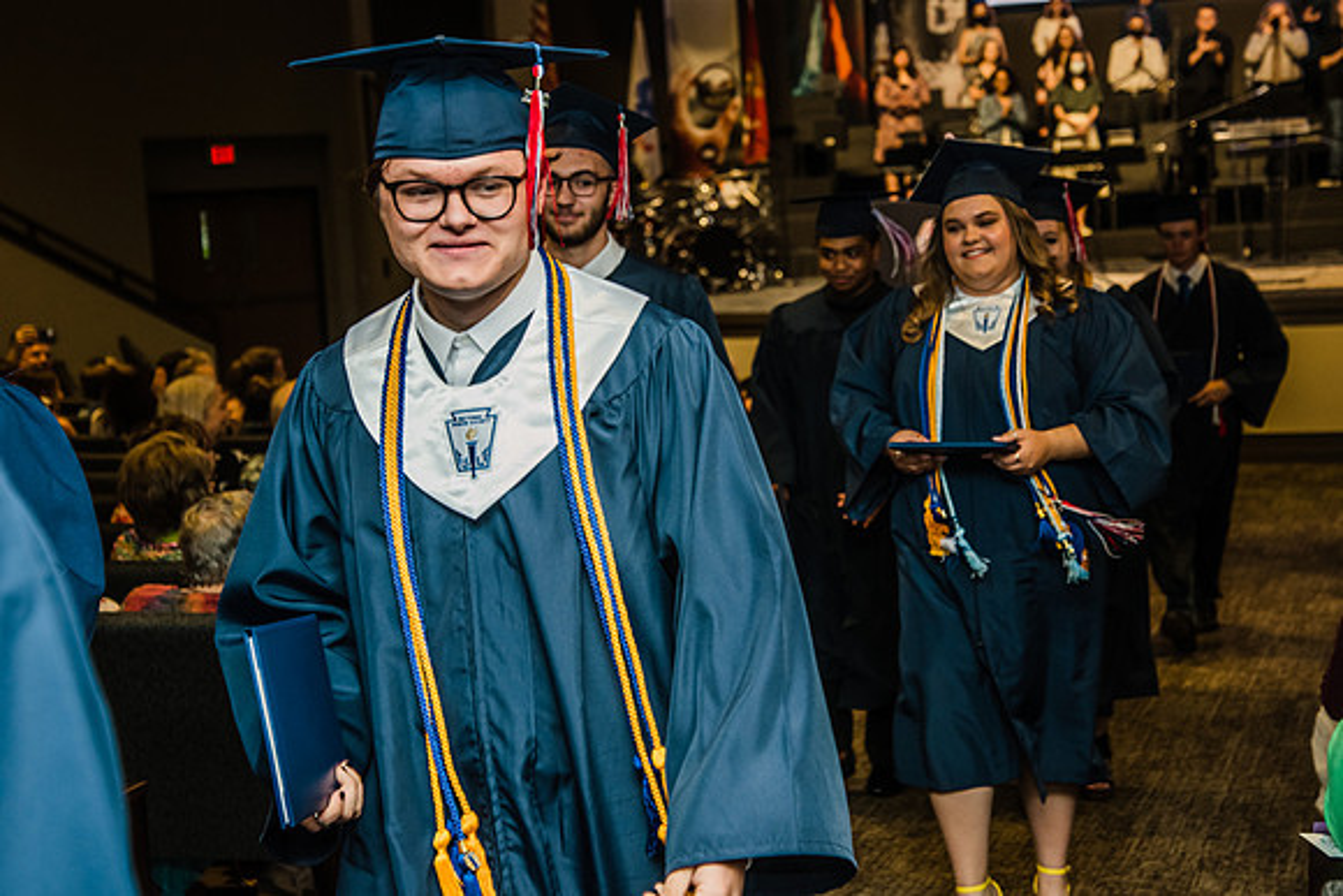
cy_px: 387
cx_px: 706
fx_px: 2417
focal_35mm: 65
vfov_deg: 21.0
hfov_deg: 31.1
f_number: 4.5
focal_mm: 56
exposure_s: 1/200
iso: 800
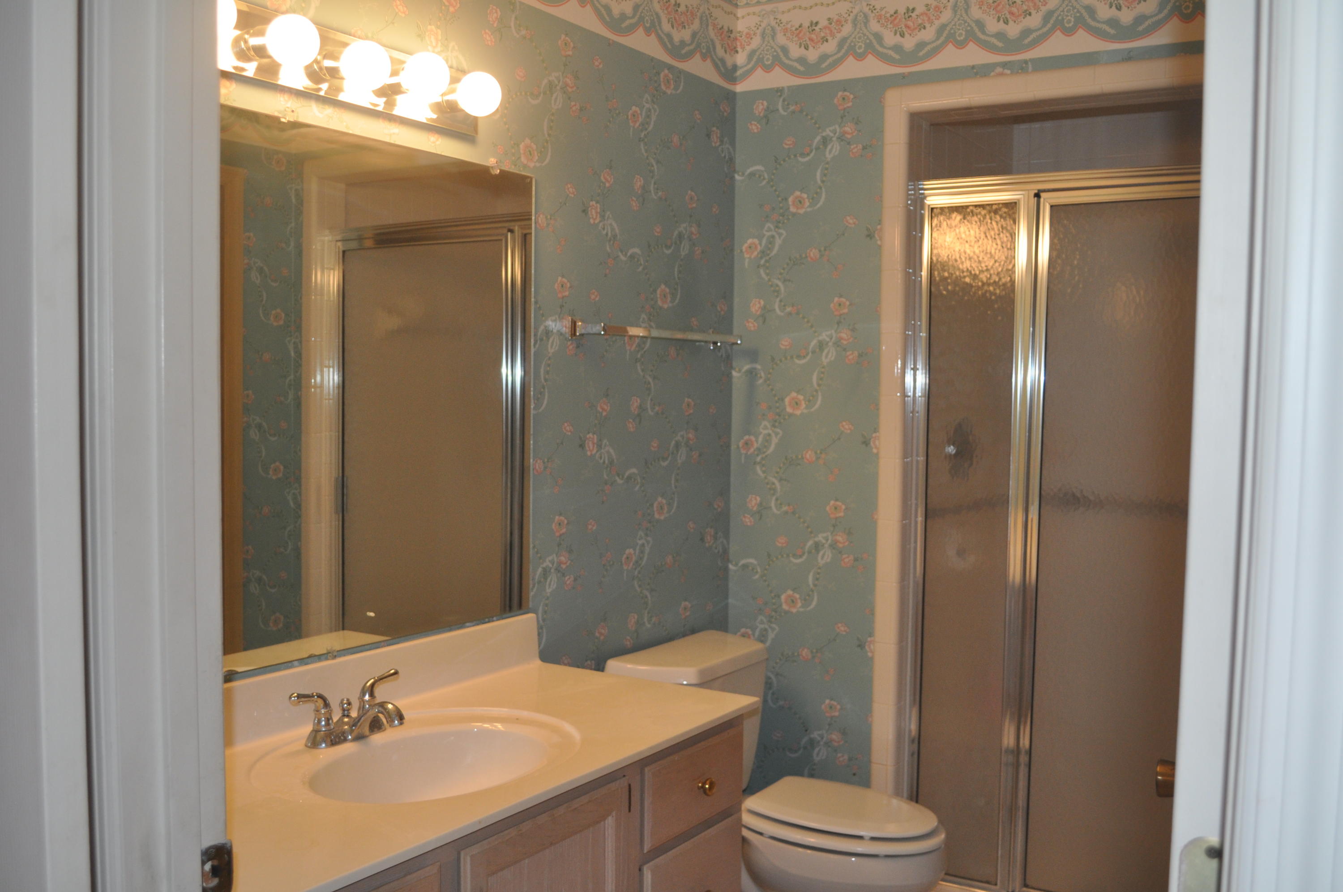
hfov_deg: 57.3
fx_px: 1229
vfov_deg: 39.9
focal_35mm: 33
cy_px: 446
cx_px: 672
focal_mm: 22
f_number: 4
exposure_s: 1/125
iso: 500
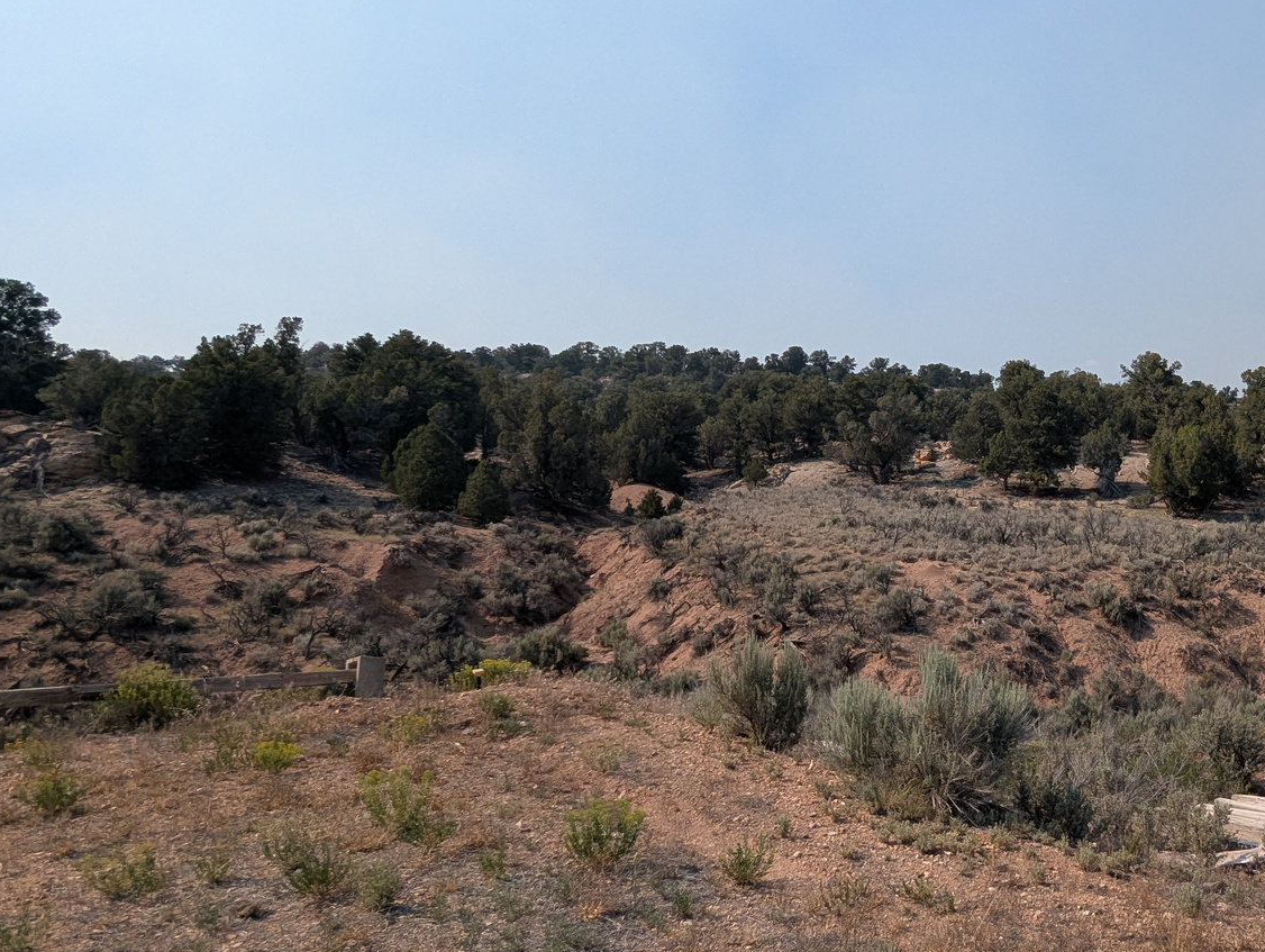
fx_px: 1061
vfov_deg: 48.3
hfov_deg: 57.0
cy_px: 460
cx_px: 1014
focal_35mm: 29
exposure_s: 1/2212
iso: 53
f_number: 2.2
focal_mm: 2.35
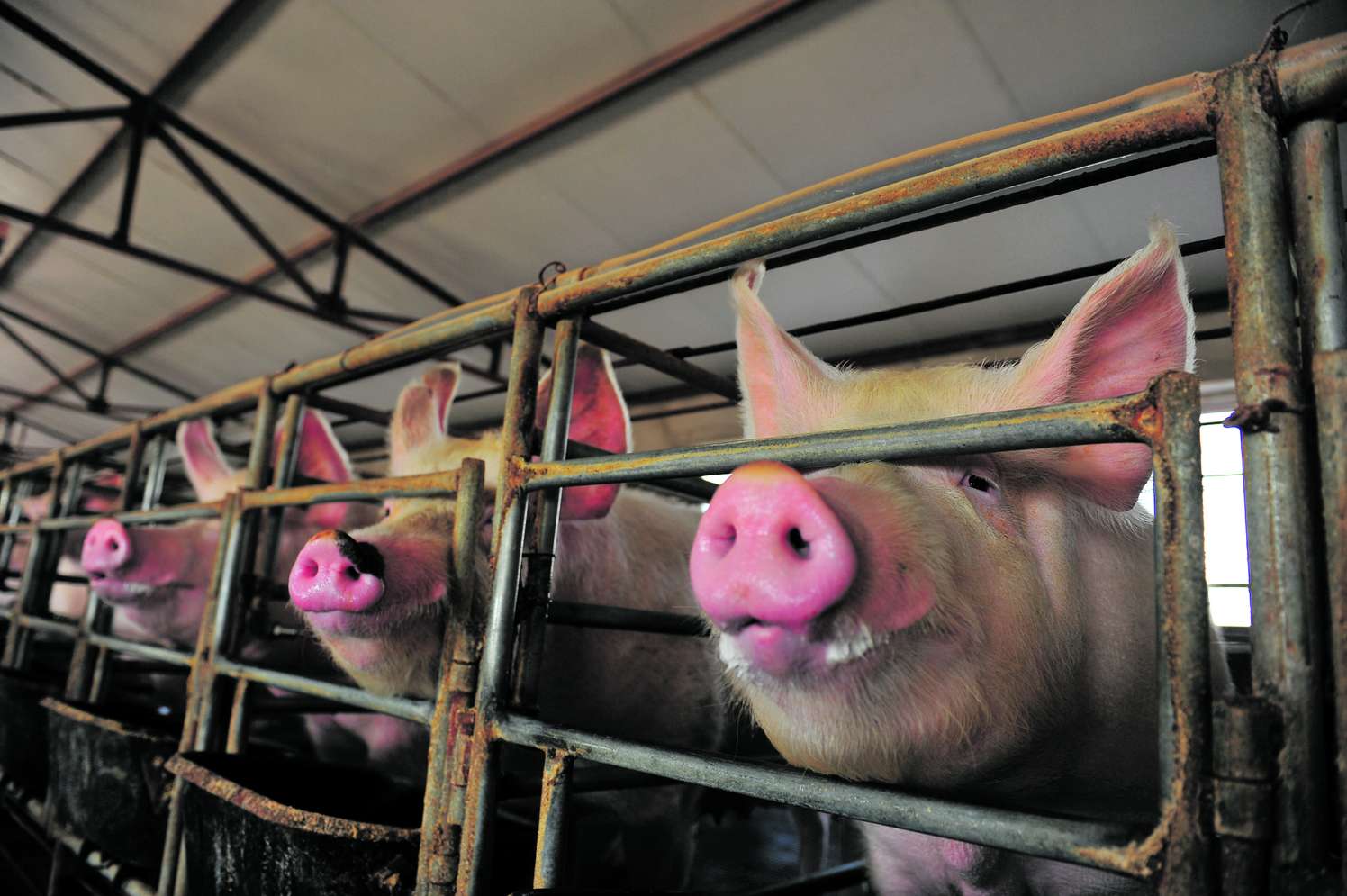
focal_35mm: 24
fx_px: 897
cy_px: 448
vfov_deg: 53.1
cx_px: 674
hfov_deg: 73.8
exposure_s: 1/125
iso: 320
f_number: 3.5
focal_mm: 24
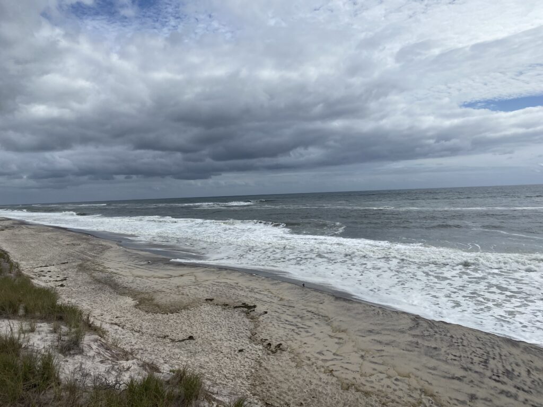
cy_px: 204
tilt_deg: -2.2
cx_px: 272
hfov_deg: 67.3
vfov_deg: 53.1
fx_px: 408
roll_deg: +1.9
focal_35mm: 26
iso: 32
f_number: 1.8
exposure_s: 1/8197
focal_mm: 4.25
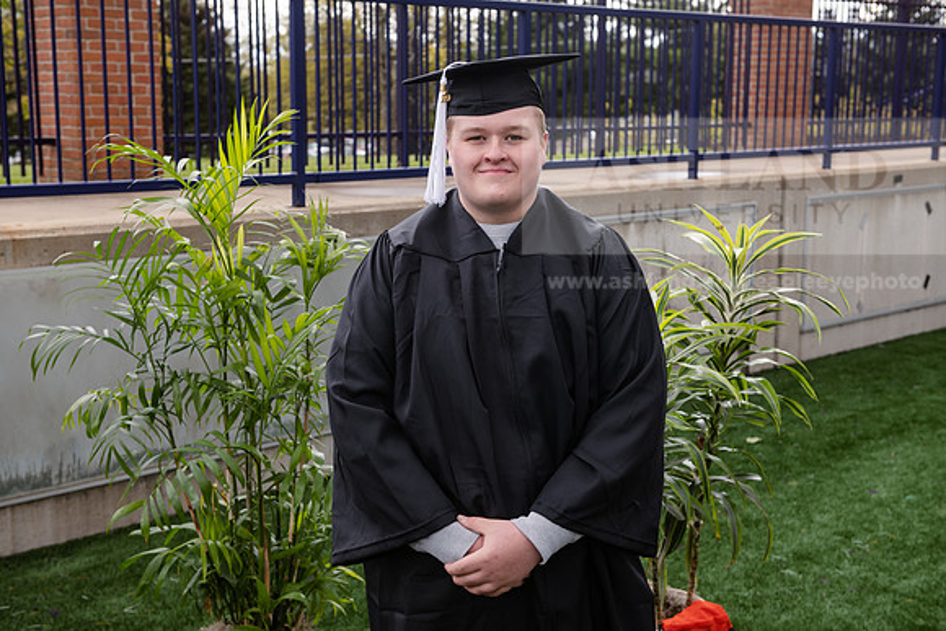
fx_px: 1367
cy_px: 316
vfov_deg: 26.0
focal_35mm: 52
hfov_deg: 38.2
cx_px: 473
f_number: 5.6
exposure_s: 1/200
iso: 250
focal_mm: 52
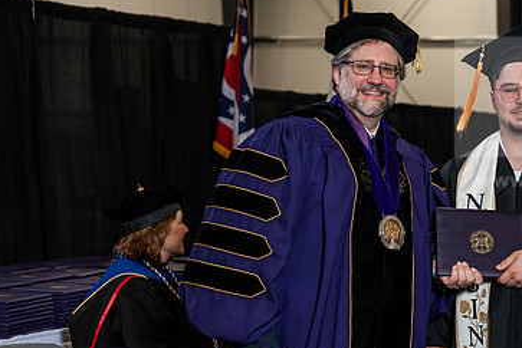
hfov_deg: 18.1
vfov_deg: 12.2
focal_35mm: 112
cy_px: 211
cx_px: 411
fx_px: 1624
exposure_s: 1/200
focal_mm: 70
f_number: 5
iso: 1250
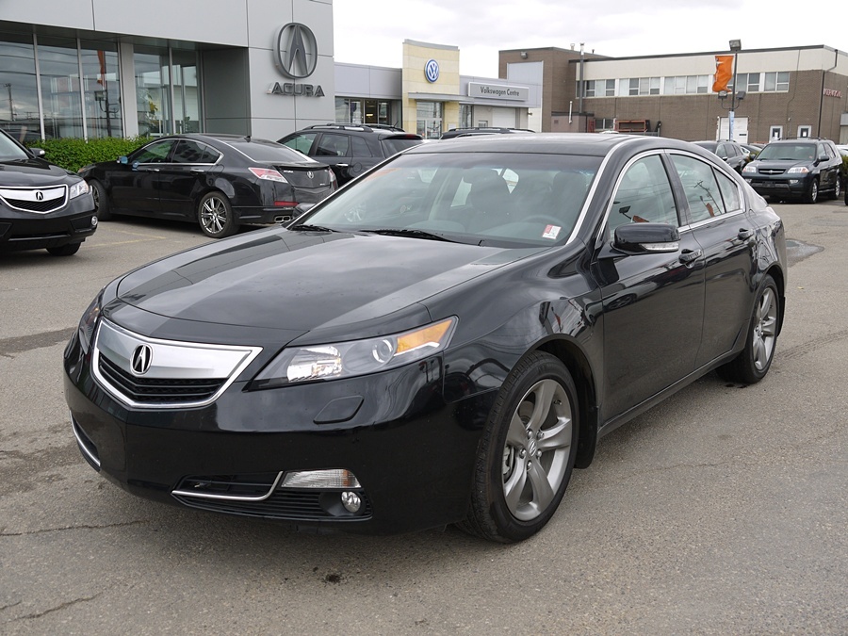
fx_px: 882
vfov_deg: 39.7
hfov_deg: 51.4
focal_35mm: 36
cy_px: 318
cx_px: 424
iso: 100
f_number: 5.6
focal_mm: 18
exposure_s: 1/160
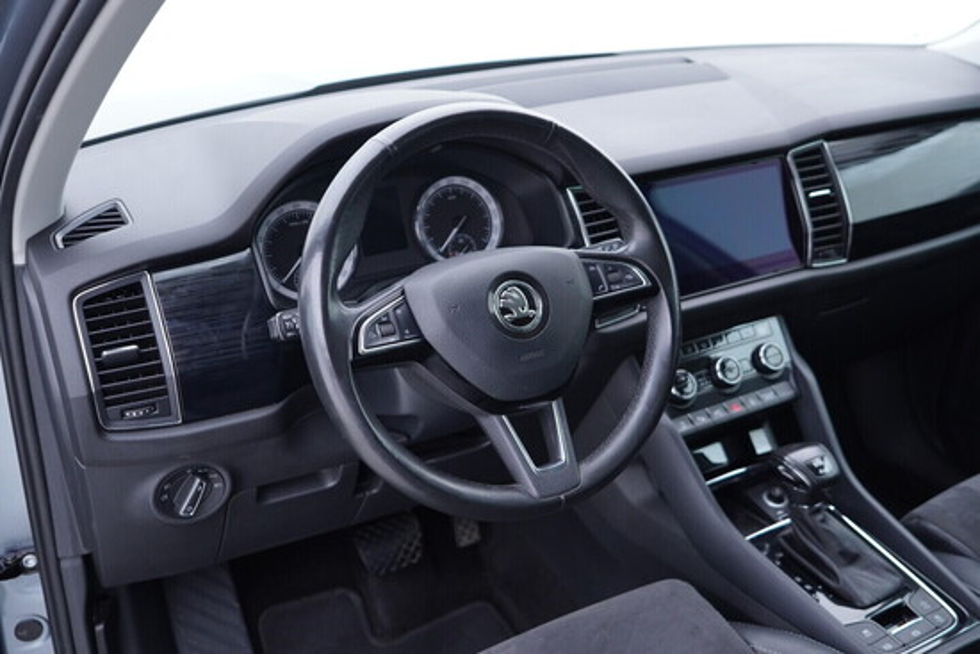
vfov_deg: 36.9
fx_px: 980
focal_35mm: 36
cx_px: 490
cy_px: 327
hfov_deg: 53.1
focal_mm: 24
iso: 250
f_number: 2.8
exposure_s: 1/40
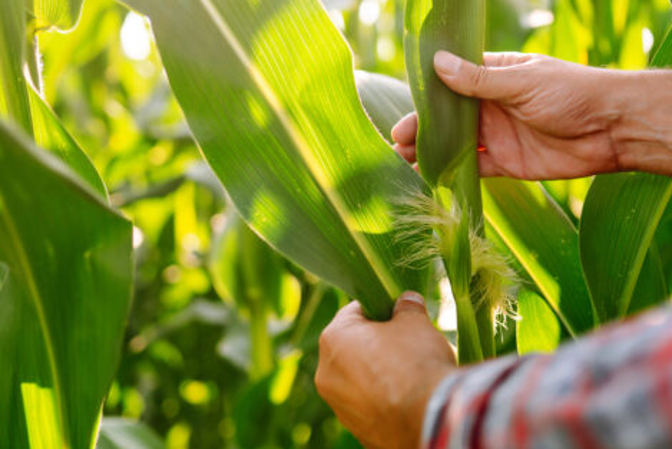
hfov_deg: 35.5
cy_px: 205
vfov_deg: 24.2
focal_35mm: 56
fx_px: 1046
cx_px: 411
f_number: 2
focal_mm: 35
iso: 100
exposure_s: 1/500
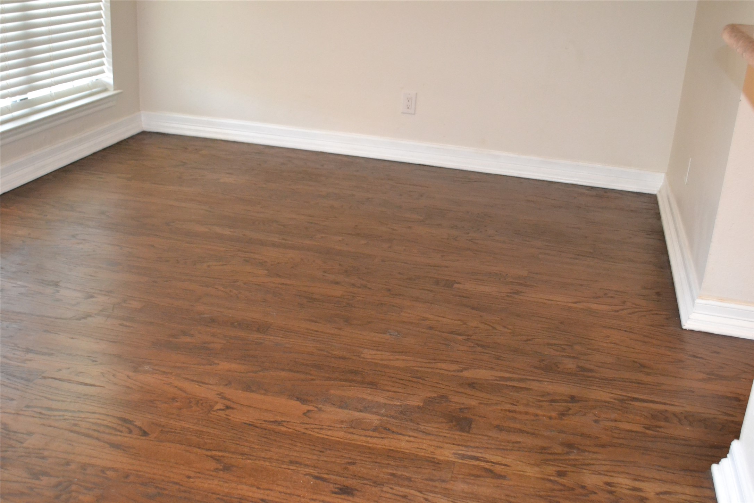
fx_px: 817
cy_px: 252
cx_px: 377
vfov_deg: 34.2
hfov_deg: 49.6
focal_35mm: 39
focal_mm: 26
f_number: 4.2
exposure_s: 1/60
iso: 3200
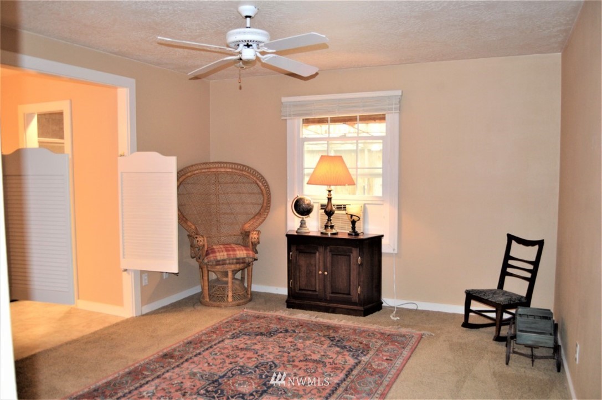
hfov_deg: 67.4
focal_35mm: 27
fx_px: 451
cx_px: 301
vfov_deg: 47.8
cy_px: 200
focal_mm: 18
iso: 720
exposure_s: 1/60
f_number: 3.5
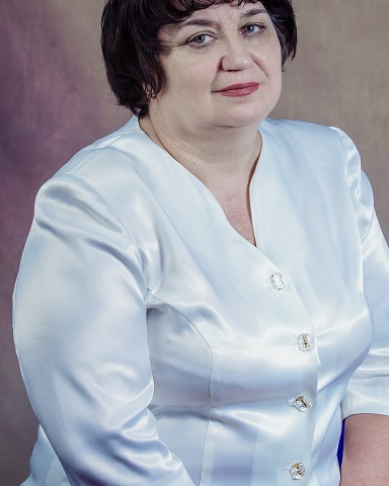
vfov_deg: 14.6
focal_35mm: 132
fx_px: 1900
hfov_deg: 11.7
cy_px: 207
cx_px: 230
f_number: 6.3
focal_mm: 75
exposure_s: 1/125
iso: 640
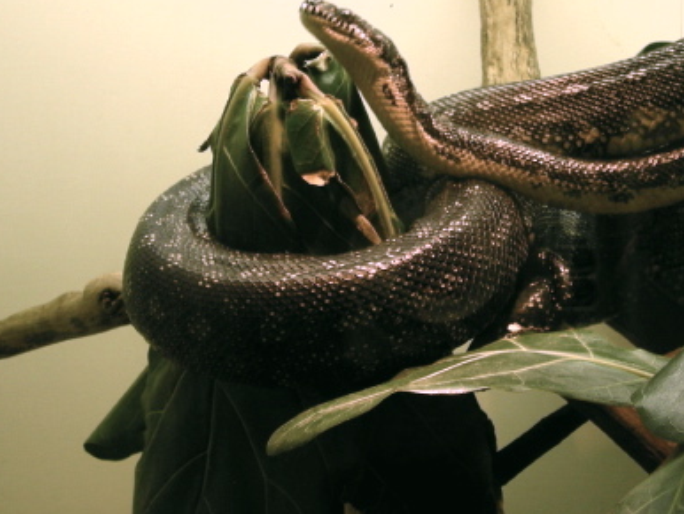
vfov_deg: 23.0
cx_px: 429
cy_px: 103
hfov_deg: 30.6
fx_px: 1246
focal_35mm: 63
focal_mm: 6.3
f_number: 3.2
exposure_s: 1/29.8
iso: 76
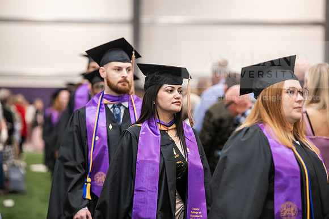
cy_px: 110
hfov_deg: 14.7
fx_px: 1280
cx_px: 164
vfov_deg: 9.8
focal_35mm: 140
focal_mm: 140
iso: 2500
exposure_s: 1/200
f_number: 3.2
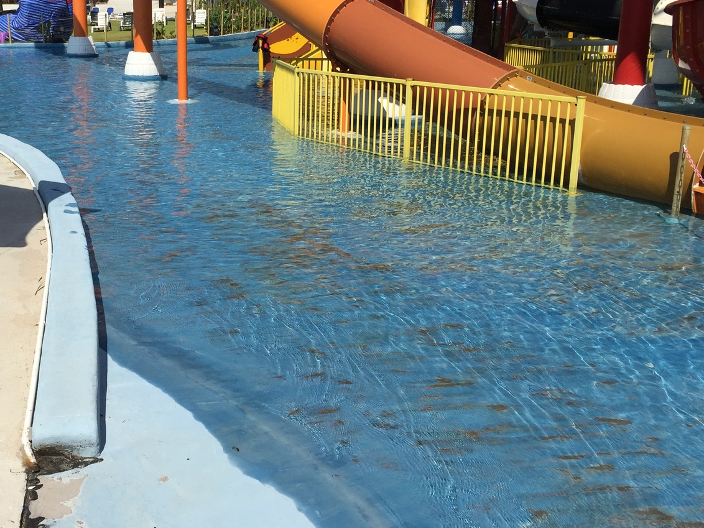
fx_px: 834
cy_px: 198
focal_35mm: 41
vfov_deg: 34.9
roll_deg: -0.9
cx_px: 246
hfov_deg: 45.2
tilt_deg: -13.2
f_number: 2.2
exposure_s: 1/4405
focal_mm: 4.15
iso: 32
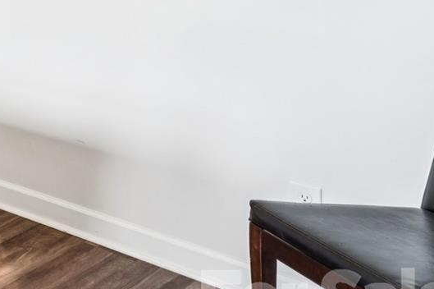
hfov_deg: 20.4
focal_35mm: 64
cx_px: -377
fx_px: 770
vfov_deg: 19.0
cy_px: -129
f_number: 9
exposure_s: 1/2
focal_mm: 16.5
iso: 100
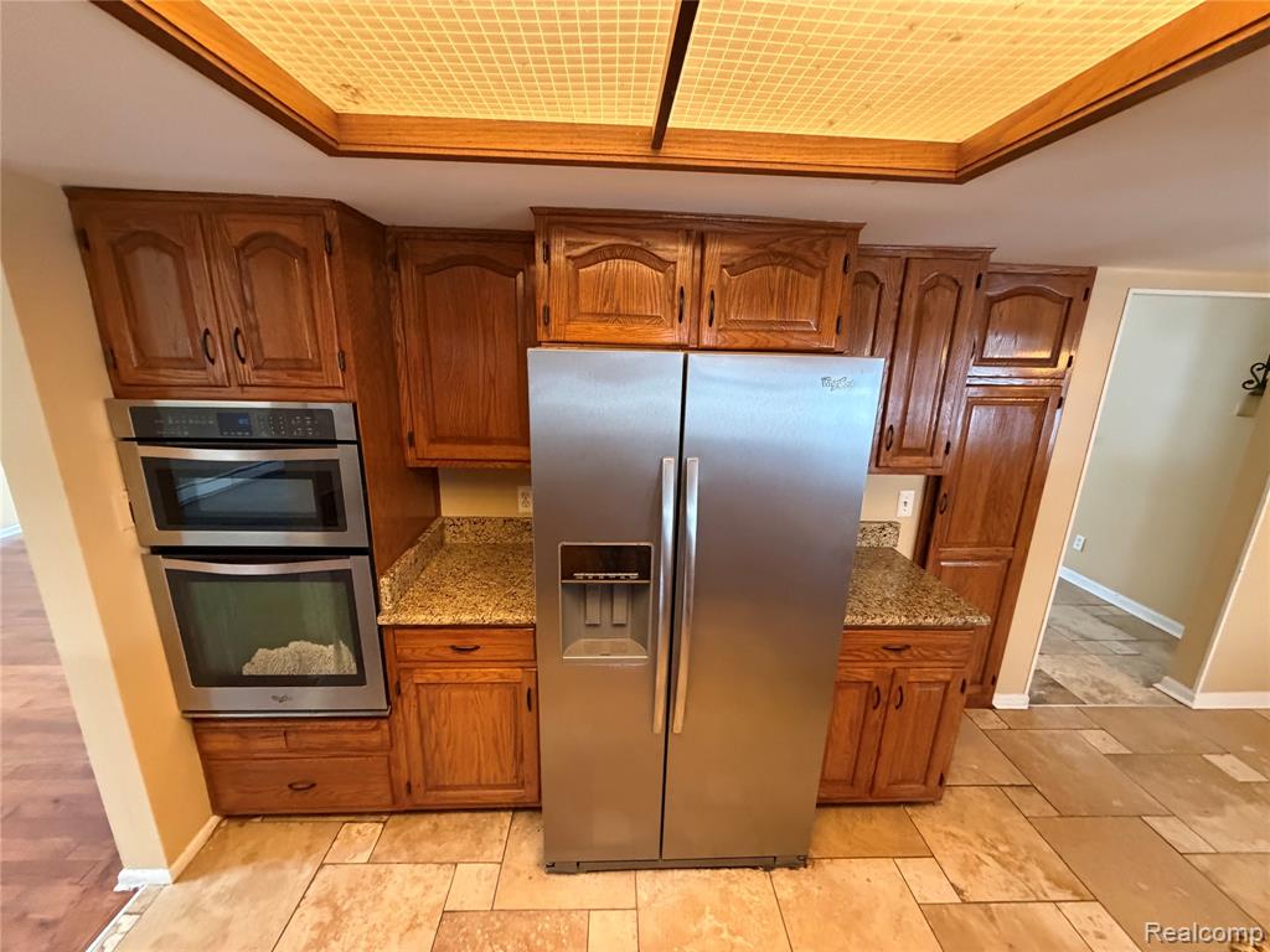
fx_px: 514
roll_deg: -1.9
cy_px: 476
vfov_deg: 85.7
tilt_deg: -15.5
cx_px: 635
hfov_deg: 102.1
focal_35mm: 14
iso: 640
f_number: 2.2
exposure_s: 1/60
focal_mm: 2.22
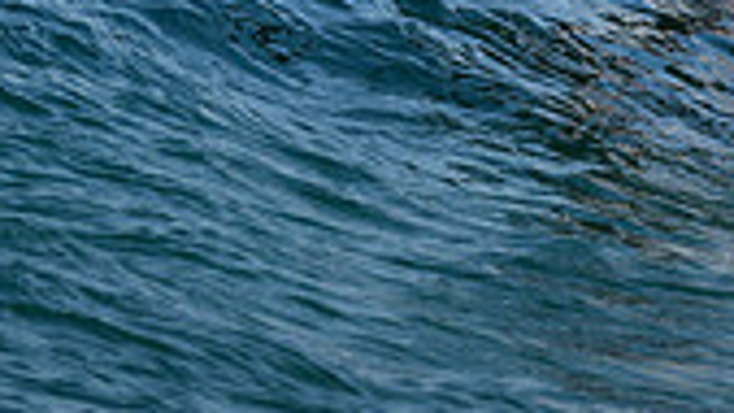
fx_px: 61746
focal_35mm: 3173
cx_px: 1125
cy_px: -194
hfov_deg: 0.7
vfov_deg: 0.4
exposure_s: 1/2000
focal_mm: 800
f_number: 6.3
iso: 400
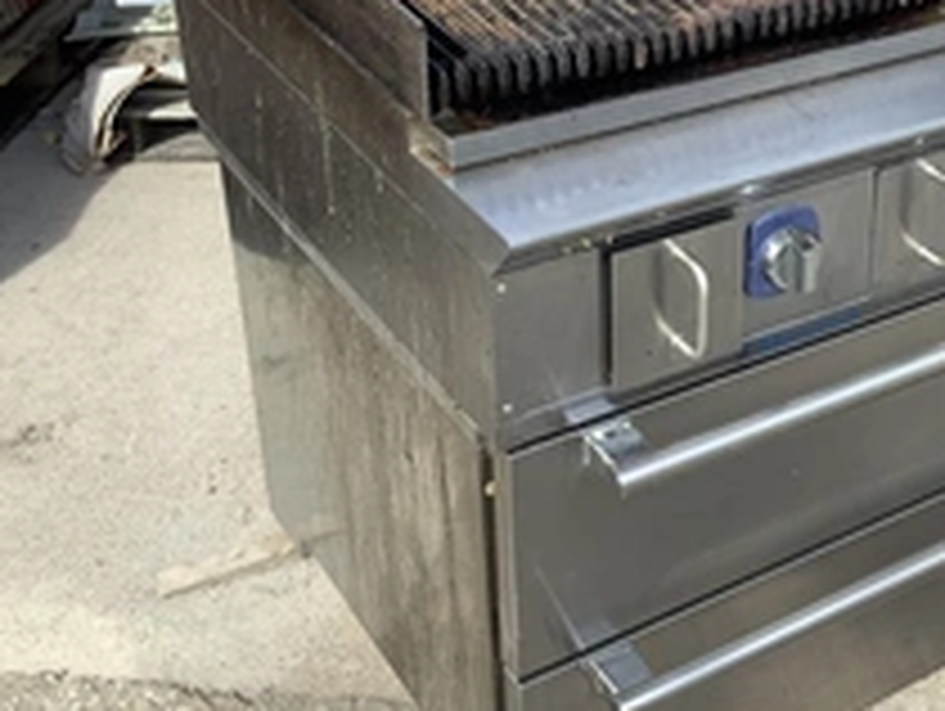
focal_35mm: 59
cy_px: 220
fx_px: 1613
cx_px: 850
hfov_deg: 31.2
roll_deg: -5.2
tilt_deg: -30.1
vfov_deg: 24.7
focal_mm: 3.3
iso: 25
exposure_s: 1/637
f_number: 2.4
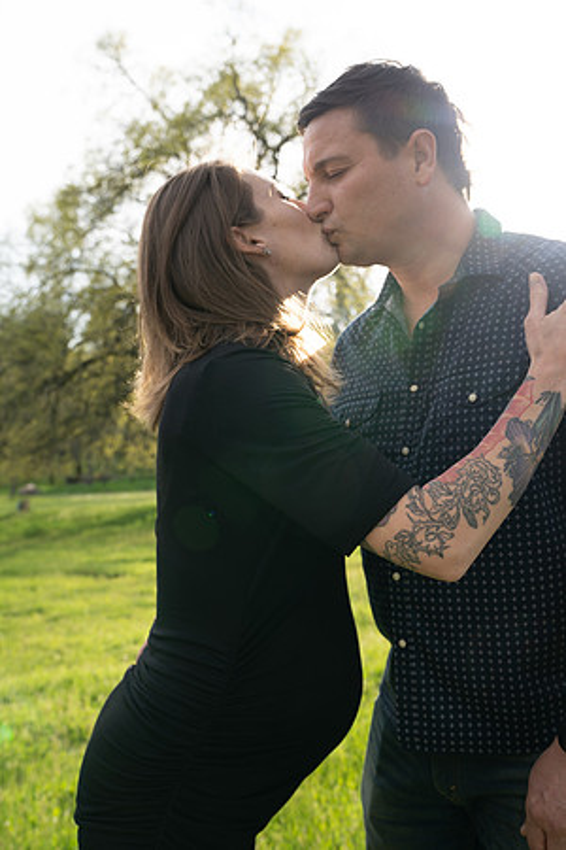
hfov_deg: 40.0
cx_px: 283
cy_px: 425
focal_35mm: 33
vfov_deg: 57.2
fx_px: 778
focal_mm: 33
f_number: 5
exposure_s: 1/125
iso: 100
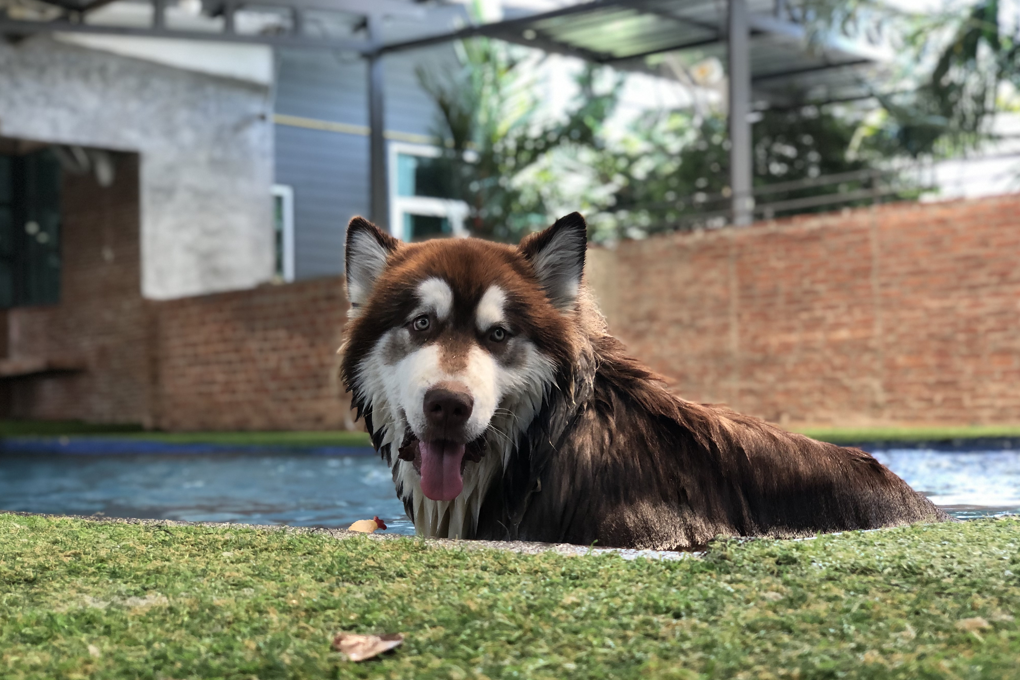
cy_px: 386
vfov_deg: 24.6
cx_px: 508
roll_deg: +1.5
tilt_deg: +2.2
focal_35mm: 55
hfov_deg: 36.2
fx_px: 1558
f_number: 2.4
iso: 80
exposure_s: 1/60
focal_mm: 6
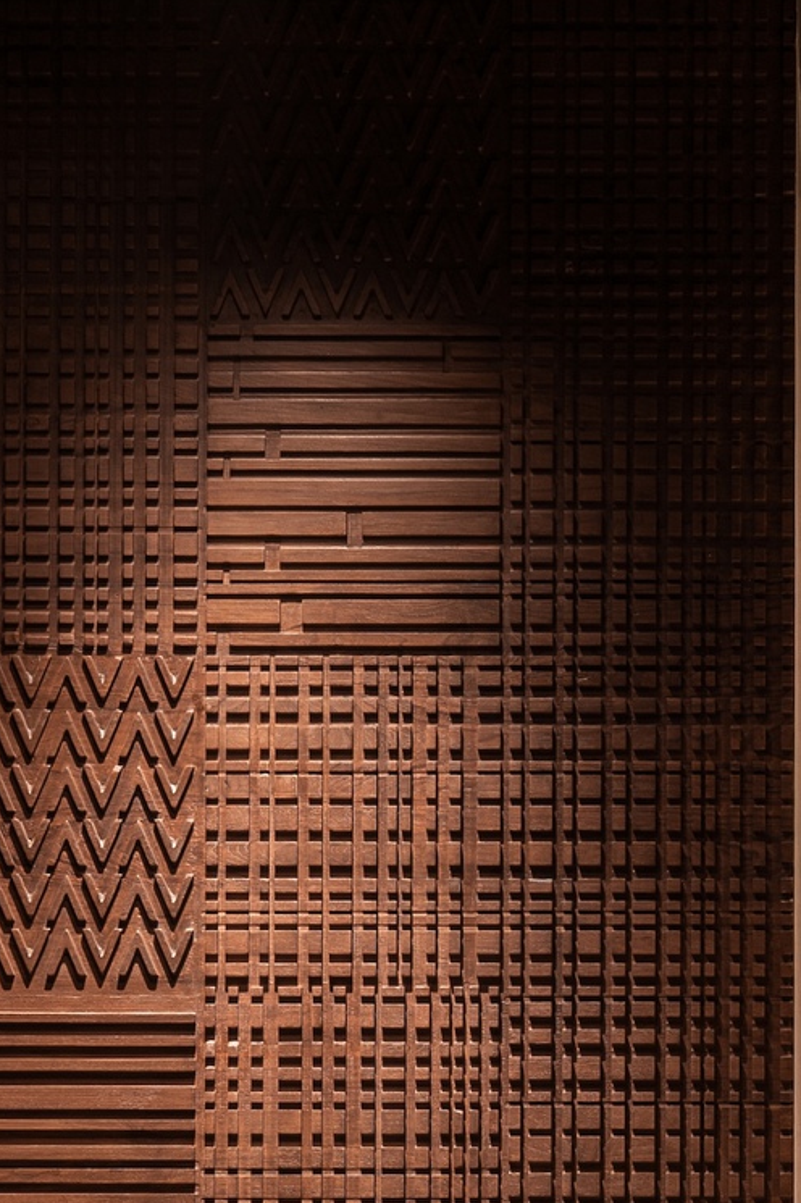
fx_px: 4710
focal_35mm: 141
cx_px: 804
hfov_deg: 9.7
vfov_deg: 13.9
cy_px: 1631
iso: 100
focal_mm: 35
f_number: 10
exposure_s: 3.2
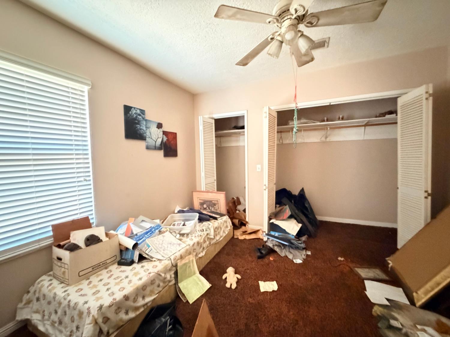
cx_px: 225
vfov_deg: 85.7
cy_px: 168
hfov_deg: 102.1
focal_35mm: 14
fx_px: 182
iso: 3200
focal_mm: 2.22
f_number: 2.2
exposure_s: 1/17
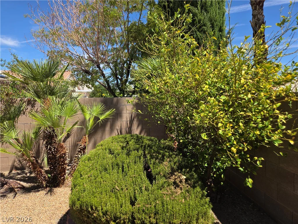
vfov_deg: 58.9
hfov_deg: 73.9
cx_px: 149
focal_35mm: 23
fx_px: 198
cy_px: 112
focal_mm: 5.4
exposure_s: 1/3924
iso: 80
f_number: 1.8
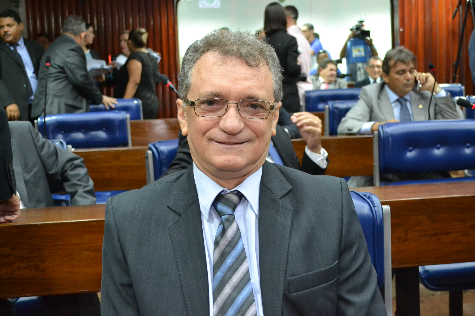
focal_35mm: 45
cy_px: 158
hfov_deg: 43.6
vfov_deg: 29.9
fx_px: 594
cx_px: 238
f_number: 4.5
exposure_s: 1/60
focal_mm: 30
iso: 3200
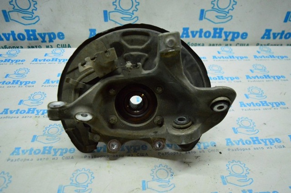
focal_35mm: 30
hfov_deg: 62.0
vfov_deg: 43.5
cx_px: 146
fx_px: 242
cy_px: 96
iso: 6400
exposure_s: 1/1000
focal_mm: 20
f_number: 3.5
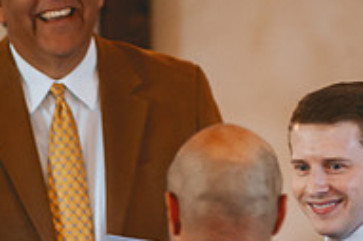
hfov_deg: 2.3
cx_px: 224
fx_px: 9198
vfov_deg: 1.5
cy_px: 235
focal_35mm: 913
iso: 800
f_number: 2.8
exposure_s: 1/80
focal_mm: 300
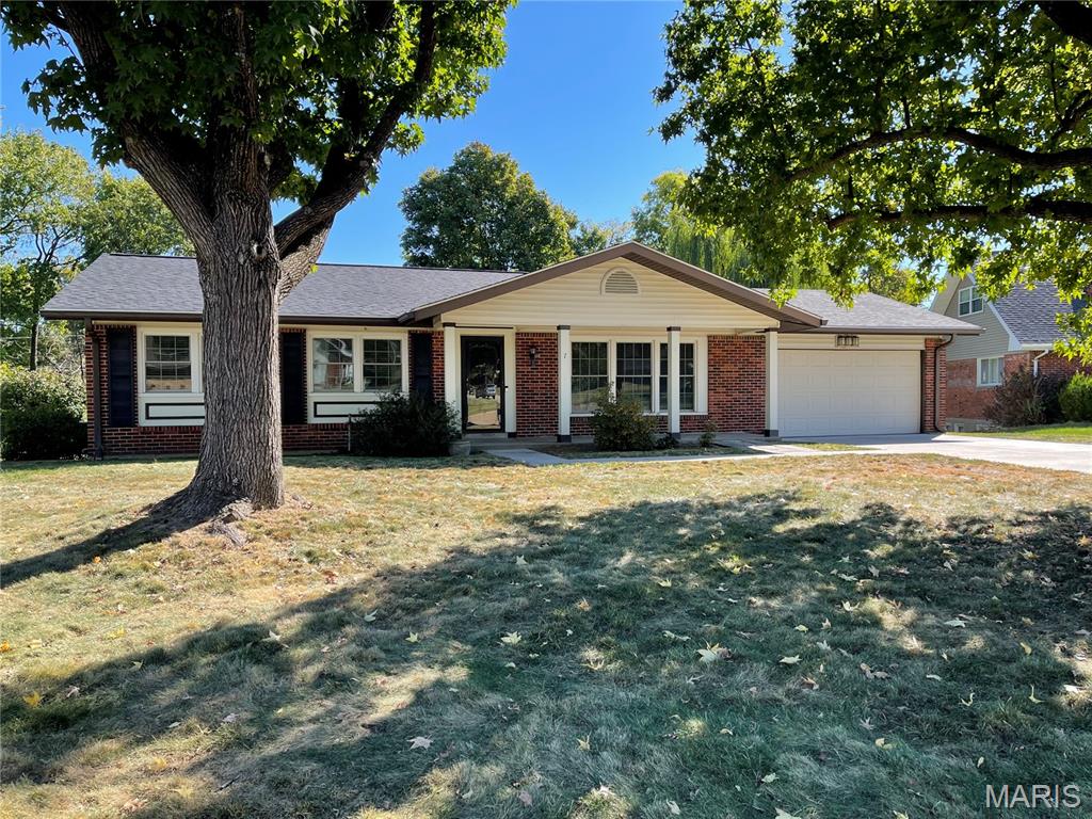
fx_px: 789
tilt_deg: -1.4
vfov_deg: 54.9
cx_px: 546
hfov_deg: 69.4
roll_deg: +0.1
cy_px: 410
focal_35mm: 25
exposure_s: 1/894
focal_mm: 5.1
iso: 32
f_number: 1.6
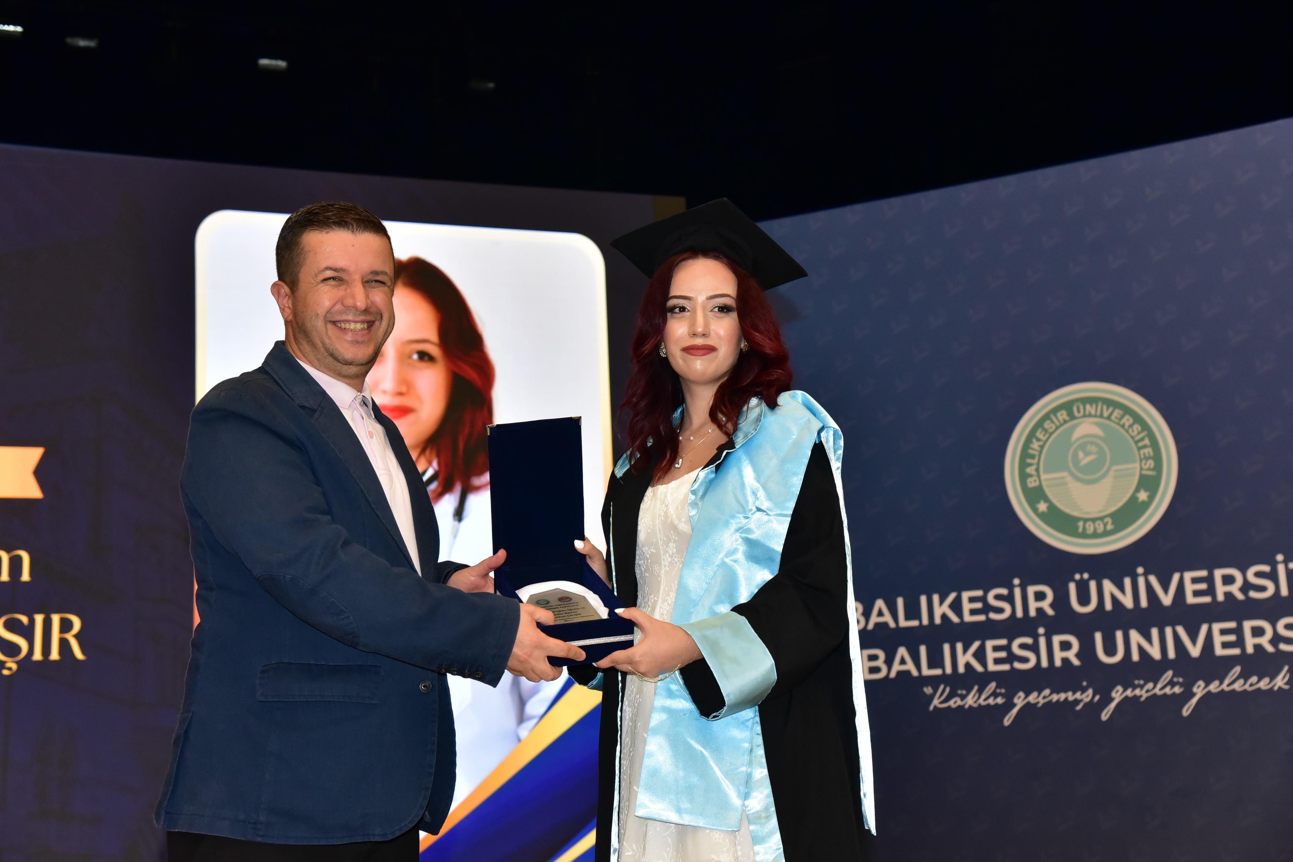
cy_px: 431
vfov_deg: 24.6
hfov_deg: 36.2
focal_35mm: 55
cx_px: 646
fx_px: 1975
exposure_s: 1/200
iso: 3200
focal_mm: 55
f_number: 6.3
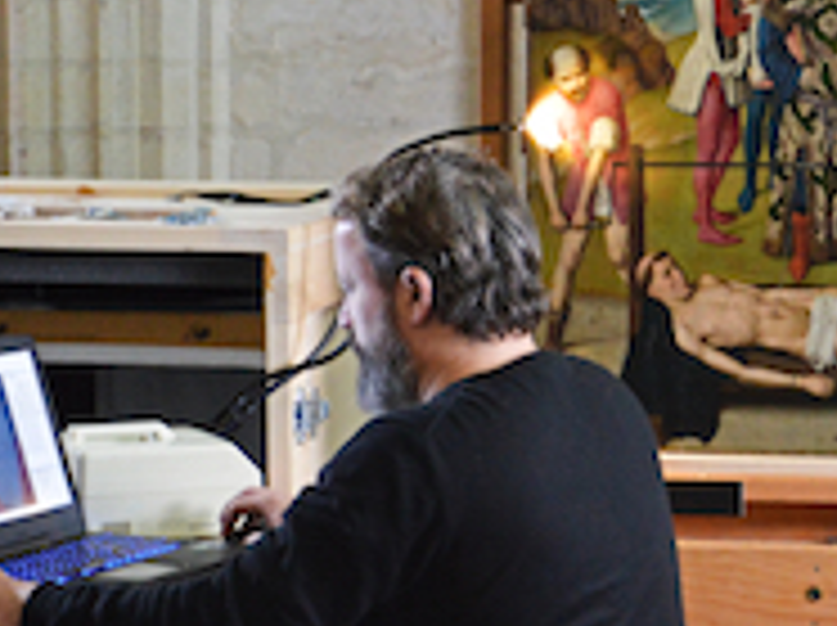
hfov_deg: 14.2
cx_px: 616
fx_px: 3357
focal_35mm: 139
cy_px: 275
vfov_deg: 10.6
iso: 1100
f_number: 4.2
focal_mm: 32
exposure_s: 1/15
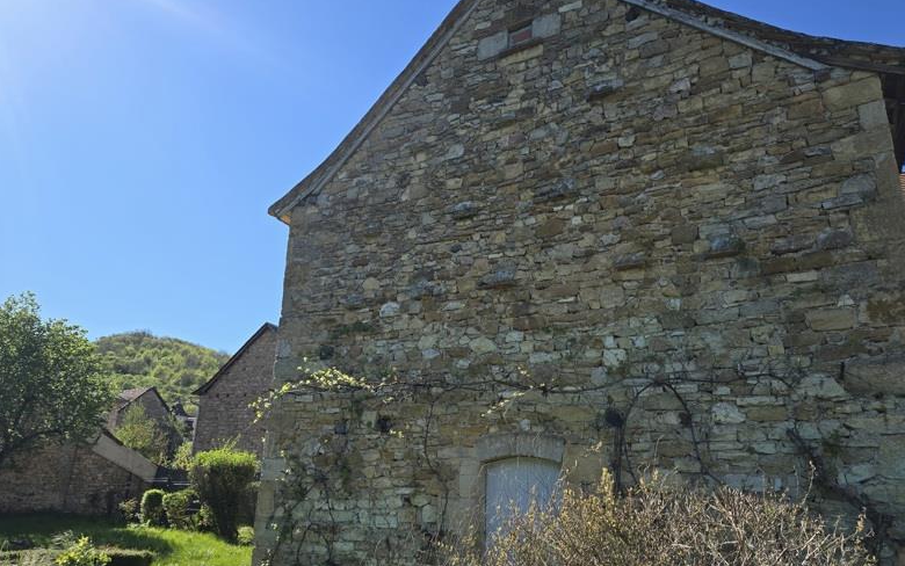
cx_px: 459
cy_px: 304
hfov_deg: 72.5
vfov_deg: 49.3
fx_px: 617
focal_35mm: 25
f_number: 1.7
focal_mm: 6.3
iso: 12
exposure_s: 1/541
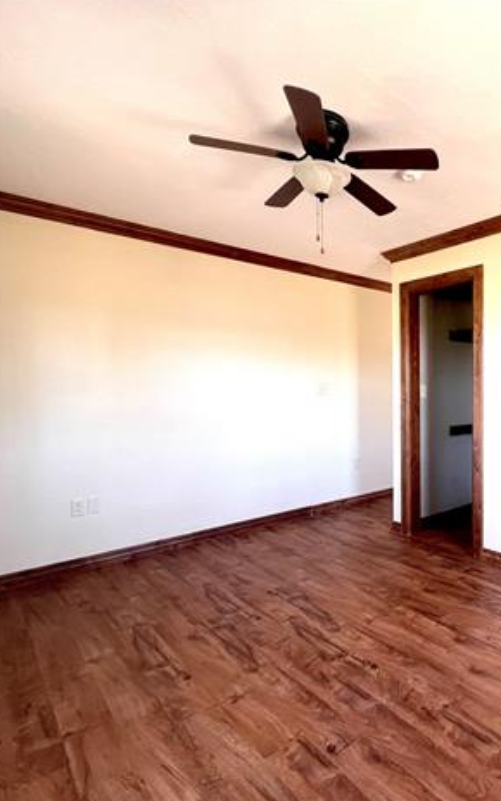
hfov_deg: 56.6
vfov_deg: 88.0
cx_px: 416
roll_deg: +1.0
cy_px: 406
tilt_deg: -2.3
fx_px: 415
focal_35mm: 19
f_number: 1.8
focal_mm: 1.57
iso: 250
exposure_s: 1/90
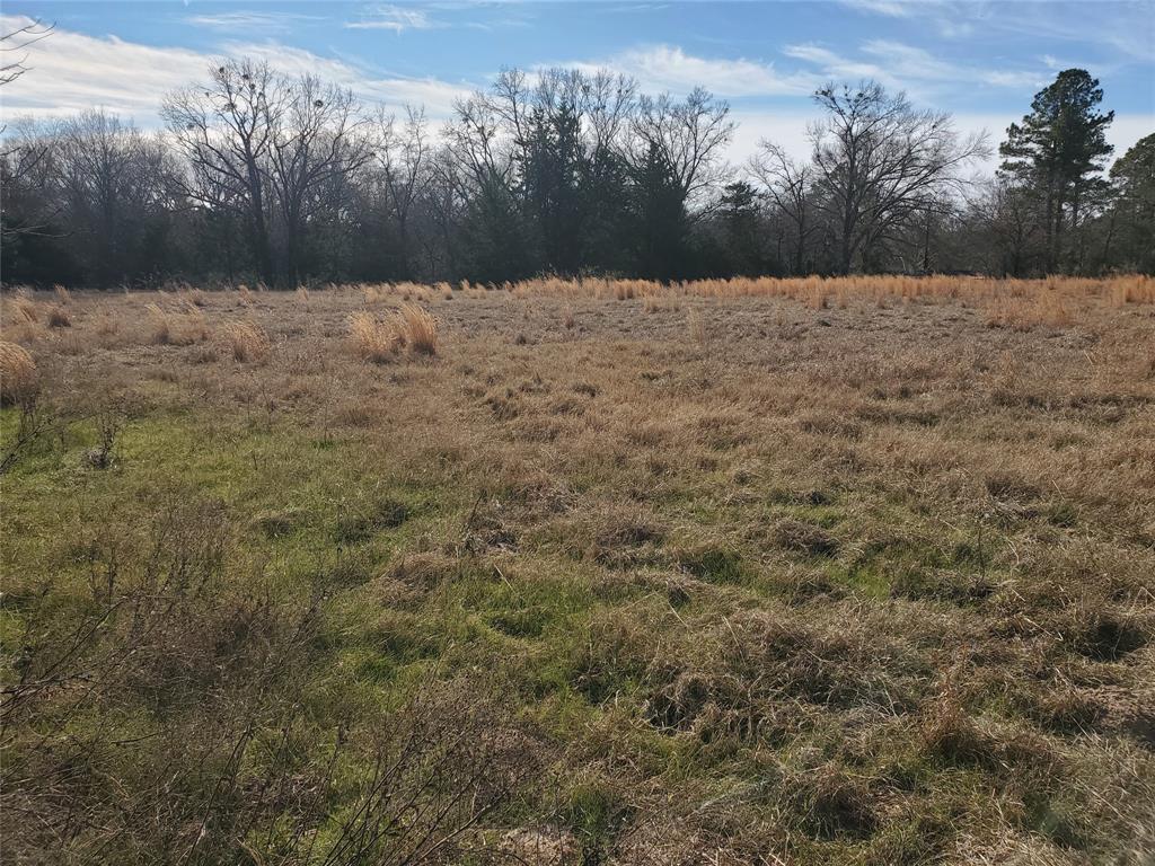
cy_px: 433
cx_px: 578
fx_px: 868
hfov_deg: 67.3
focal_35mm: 26
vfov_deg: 53.1
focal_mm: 4.3
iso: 50
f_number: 2.4
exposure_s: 1/1822
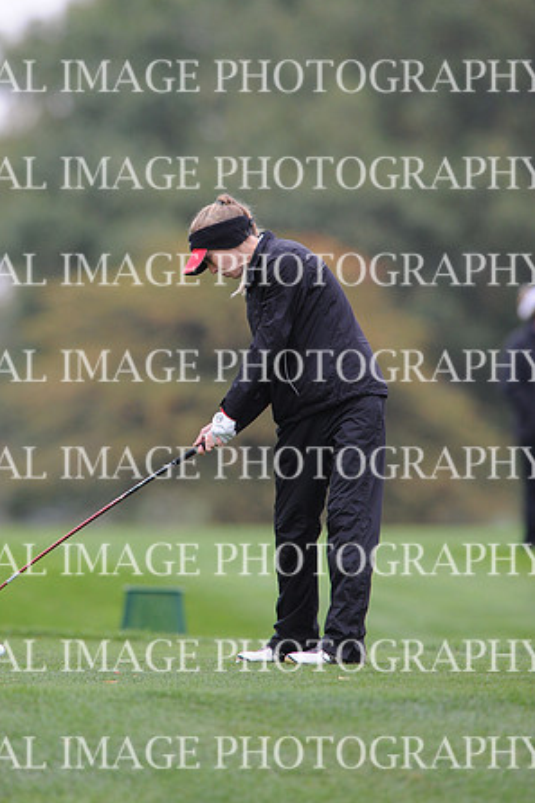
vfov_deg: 4.0
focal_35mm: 520
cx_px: 202
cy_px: 317
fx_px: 11600
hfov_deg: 2.6
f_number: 4
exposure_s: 1/2000
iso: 1600
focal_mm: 400
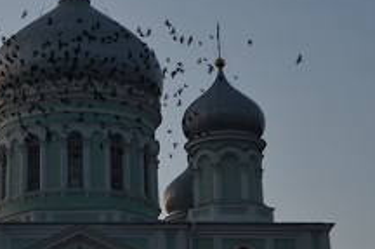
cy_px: 37
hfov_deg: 17.6
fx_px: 1196
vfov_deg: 11.8
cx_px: 56
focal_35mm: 115
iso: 640
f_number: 4.2
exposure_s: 1/60
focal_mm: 35
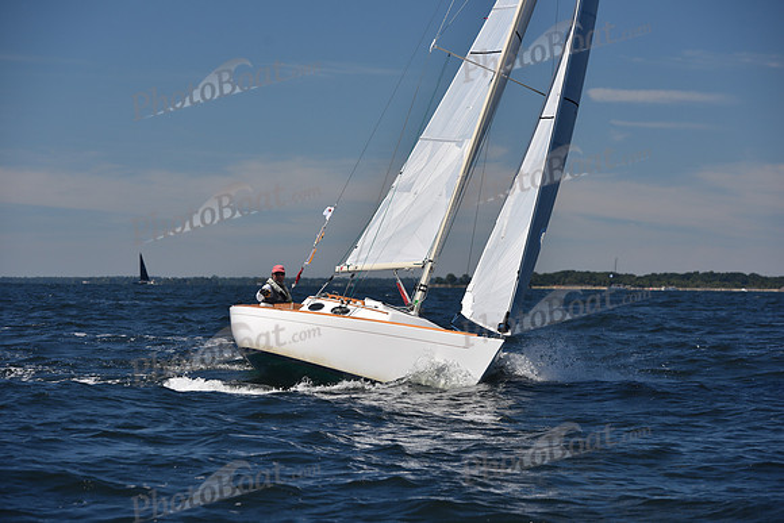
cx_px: 392
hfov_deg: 16.4
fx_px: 2723
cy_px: 262
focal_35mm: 125
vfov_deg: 11.0
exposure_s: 1/1000
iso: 200
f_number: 5.6
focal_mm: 125
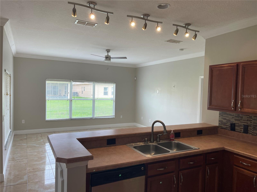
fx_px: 186
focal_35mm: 25
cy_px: 96
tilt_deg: -3.9
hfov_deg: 69.4
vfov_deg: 54.9
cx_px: 128
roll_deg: -2.3
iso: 40
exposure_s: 1/120
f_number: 1.6
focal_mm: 5.1
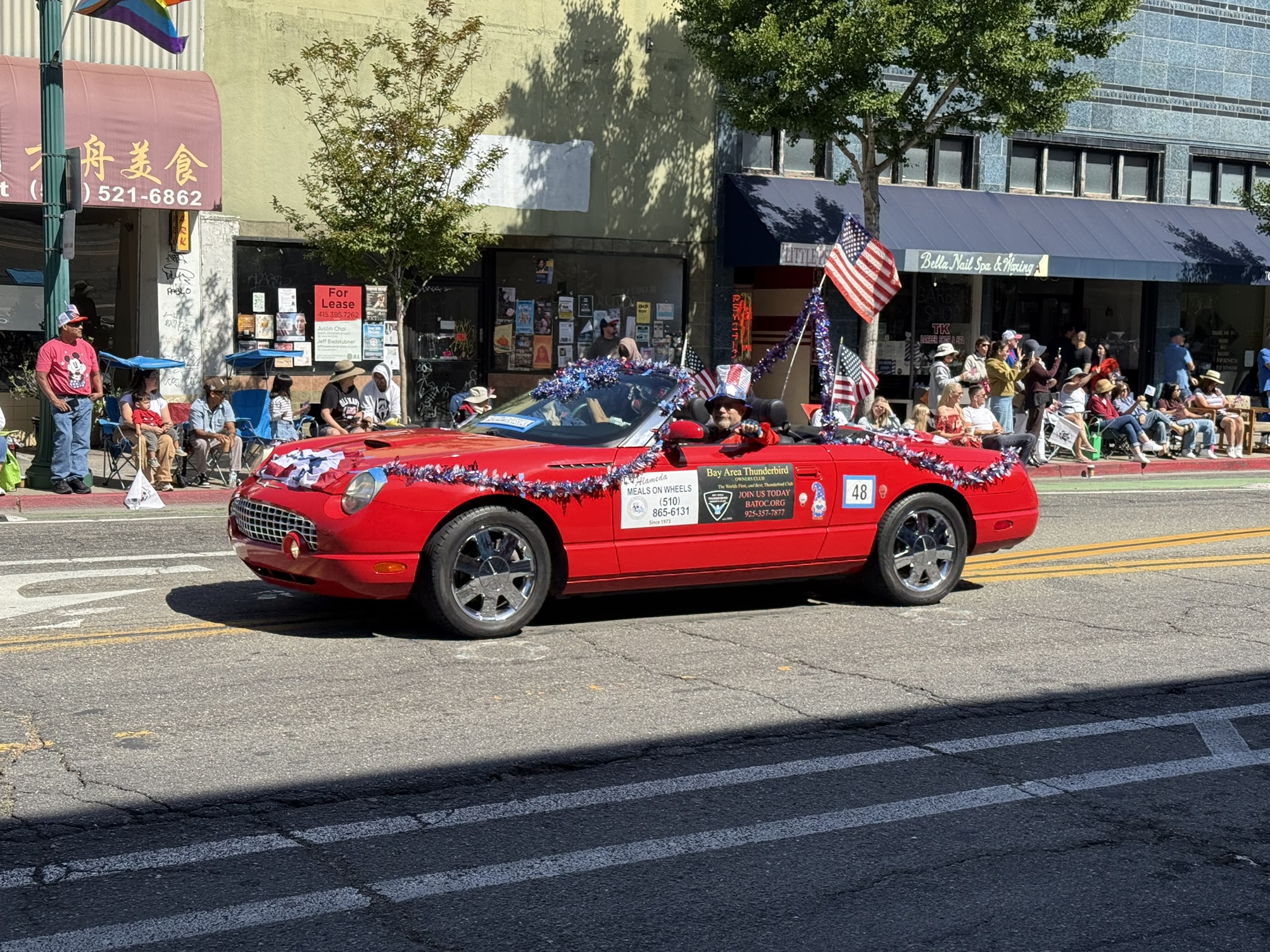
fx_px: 1798
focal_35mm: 49
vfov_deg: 29.7
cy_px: 481
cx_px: 627
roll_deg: -1.2
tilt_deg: -5.2
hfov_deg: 38.9
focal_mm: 6.76
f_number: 1.78
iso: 64
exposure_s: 1/2667
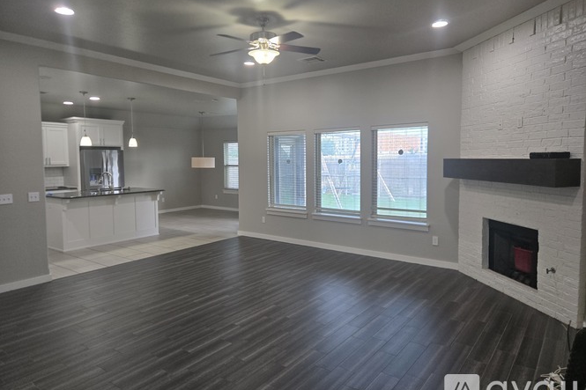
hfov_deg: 73.8
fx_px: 391
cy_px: 189
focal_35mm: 24
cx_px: 293
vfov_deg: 53.1
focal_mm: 5.4
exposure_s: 1/120
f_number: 1.8
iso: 160
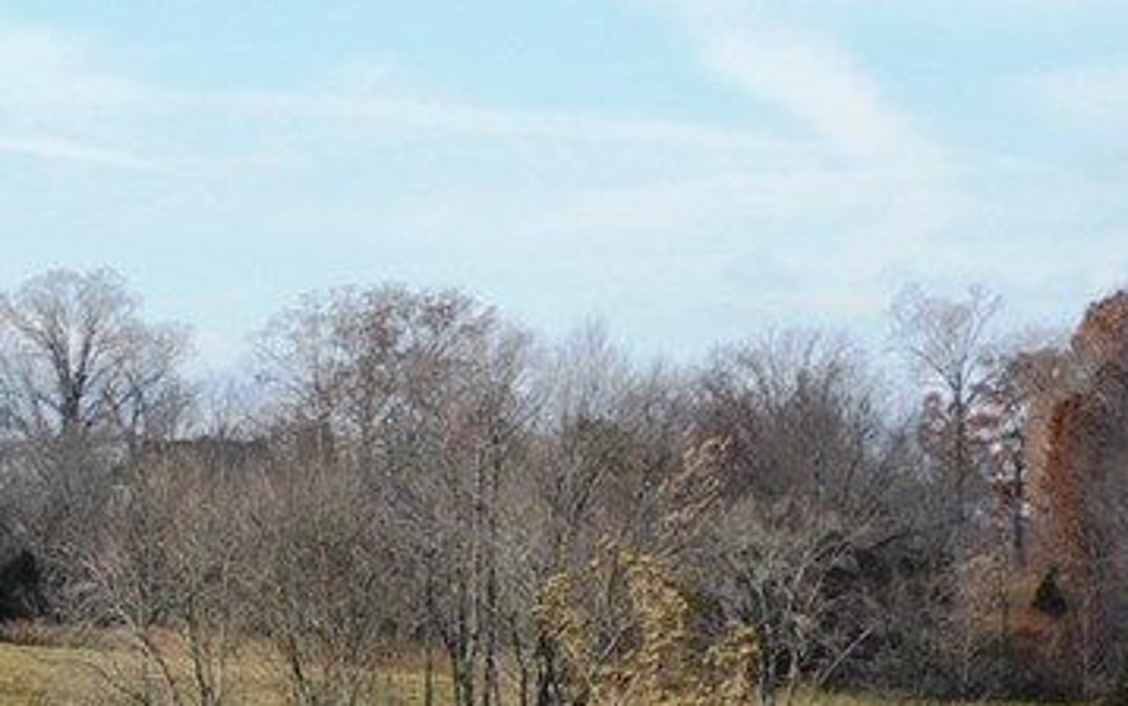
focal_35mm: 215
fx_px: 6612
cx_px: 328
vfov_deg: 6.1
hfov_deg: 9.7
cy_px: 690
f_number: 4.3
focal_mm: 12.6
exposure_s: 1/640
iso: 125
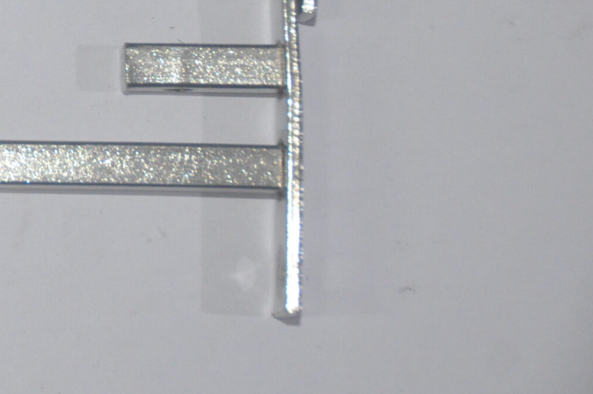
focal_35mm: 248
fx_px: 4086
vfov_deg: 5.5
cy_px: -93
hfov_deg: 8.2
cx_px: -148
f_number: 5
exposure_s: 1/60
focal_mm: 65
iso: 1250
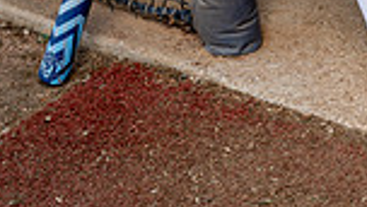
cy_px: -301
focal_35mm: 127
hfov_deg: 16.7
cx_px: 307
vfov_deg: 8.7
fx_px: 1238
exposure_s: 1/250
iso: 100
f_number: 4
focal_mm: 41
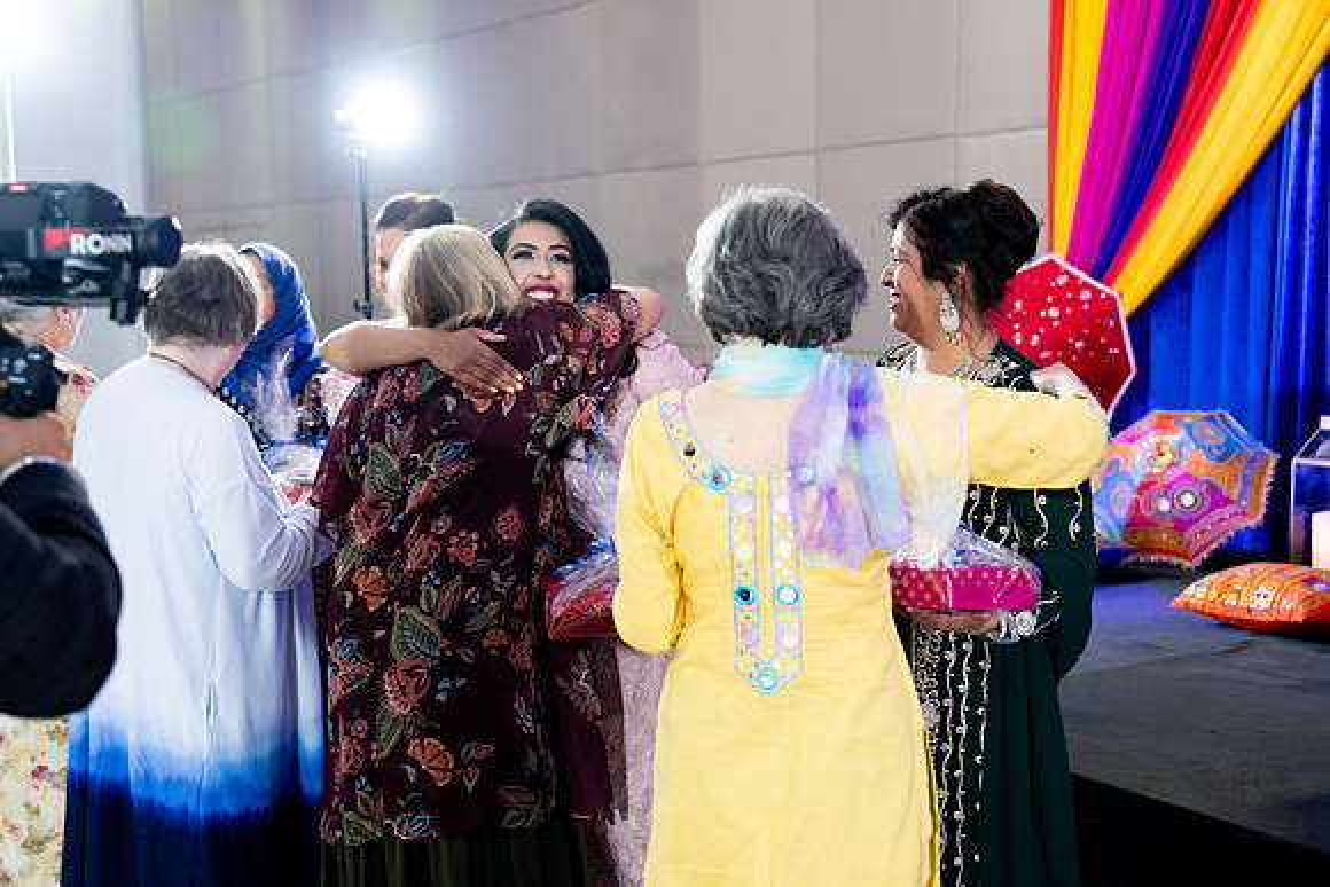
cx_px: 665
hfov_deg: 41.9
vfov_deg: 28.7
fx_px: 1737
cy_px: 444
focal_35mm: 47
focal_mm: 47
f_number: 3.2
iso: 2000
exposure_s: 1/125
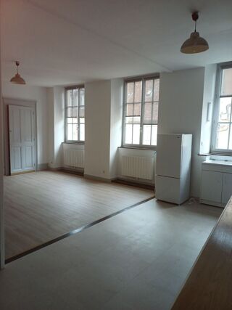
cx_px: 116
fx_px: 224
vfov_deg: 69.4
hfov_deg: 54.9
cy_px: 155
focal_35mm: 25
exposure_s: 1/60
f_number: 1.8
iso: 200
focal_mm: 4.65
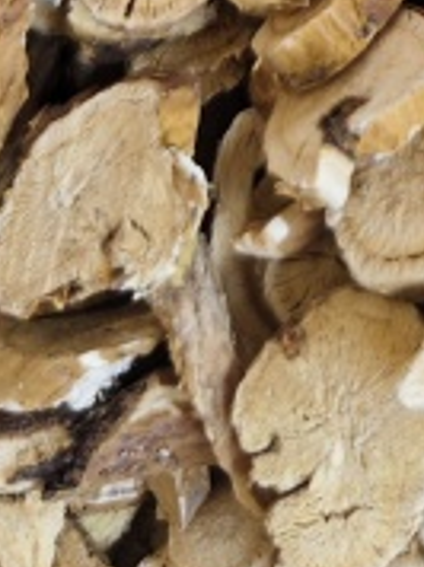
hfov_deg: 10.2
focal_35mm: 138
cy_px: -855
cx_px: 733
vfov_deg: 11.5
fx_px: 2259
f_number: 1.88
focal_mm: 5.56
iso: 79
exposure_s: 1/100
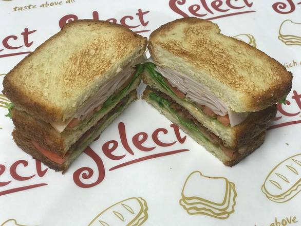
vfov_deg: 25.7
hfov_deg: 33.8
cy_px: 113
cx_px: 150
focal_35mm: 57
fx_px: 496
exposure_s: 1/60
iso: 100
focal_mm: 6.6
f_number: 2.8
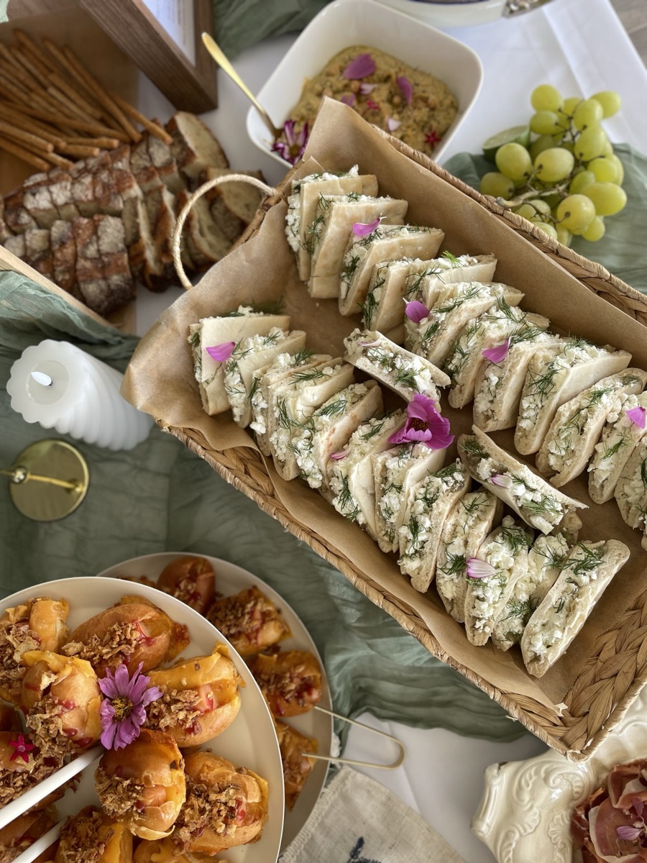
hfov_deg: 53.1
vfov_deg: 67.3
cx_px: 324
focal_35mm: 26
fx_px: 648
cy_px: 432
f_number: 1.6
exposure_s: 1/121
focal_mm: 4.2
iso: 40
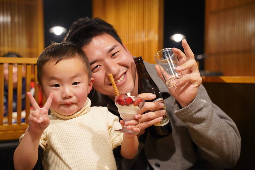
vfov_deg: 26.5
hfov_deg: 38.9
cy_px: 85
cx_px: 128
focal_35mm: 51
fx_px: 361
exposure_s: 1/100
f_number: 3.2
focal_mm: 51
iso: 1600
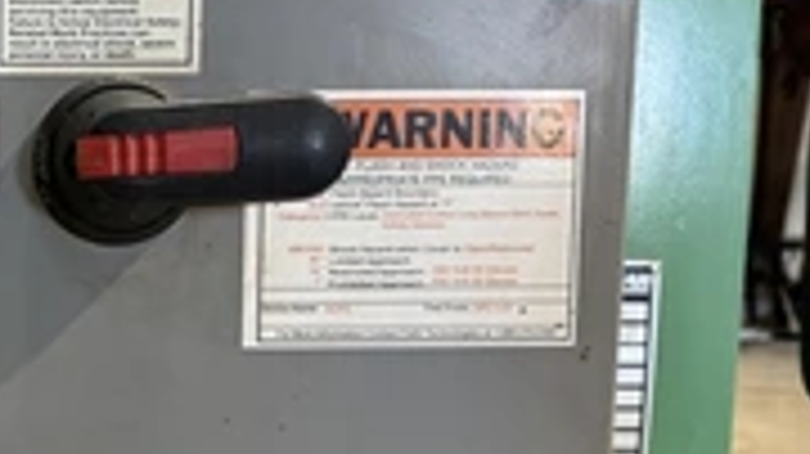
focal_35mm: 58
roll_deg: +0.1
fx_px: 1245
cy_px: 355
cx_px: -32
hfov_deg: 32.6
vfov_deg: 20.5
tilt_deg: -7.1
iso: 200
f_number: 1.78
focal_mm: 6.76
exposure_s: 1/60
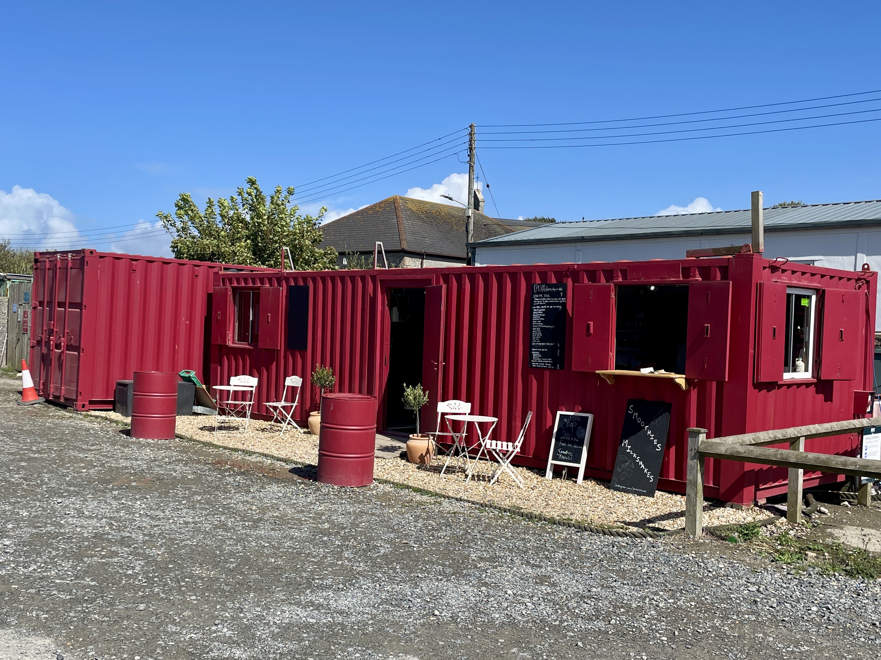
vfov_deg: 53.1
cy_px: 330
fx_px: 662
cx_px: 440
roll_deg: -1.9
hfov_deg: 67.3
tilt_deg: -1.1
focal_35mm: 26
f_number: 1.6
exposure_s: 1/4000
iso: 32
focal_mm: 4.2
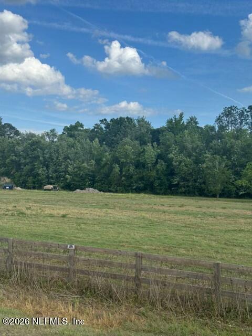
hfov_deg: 30.3
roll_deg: -6.7
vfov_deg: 39.7
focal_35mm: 48
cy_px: 168
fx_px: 466
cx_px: 126
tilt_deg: +2.9
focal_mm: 6.76
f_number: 1.78
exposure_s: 1/3425
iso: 64
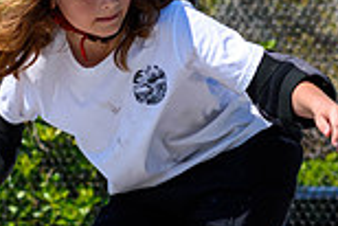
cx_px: 129
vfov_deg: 2.4
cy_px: 291
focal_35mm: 576
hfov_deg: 3.6
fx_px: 5413
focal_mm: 102
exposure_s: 1/1000
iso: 200
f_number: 8
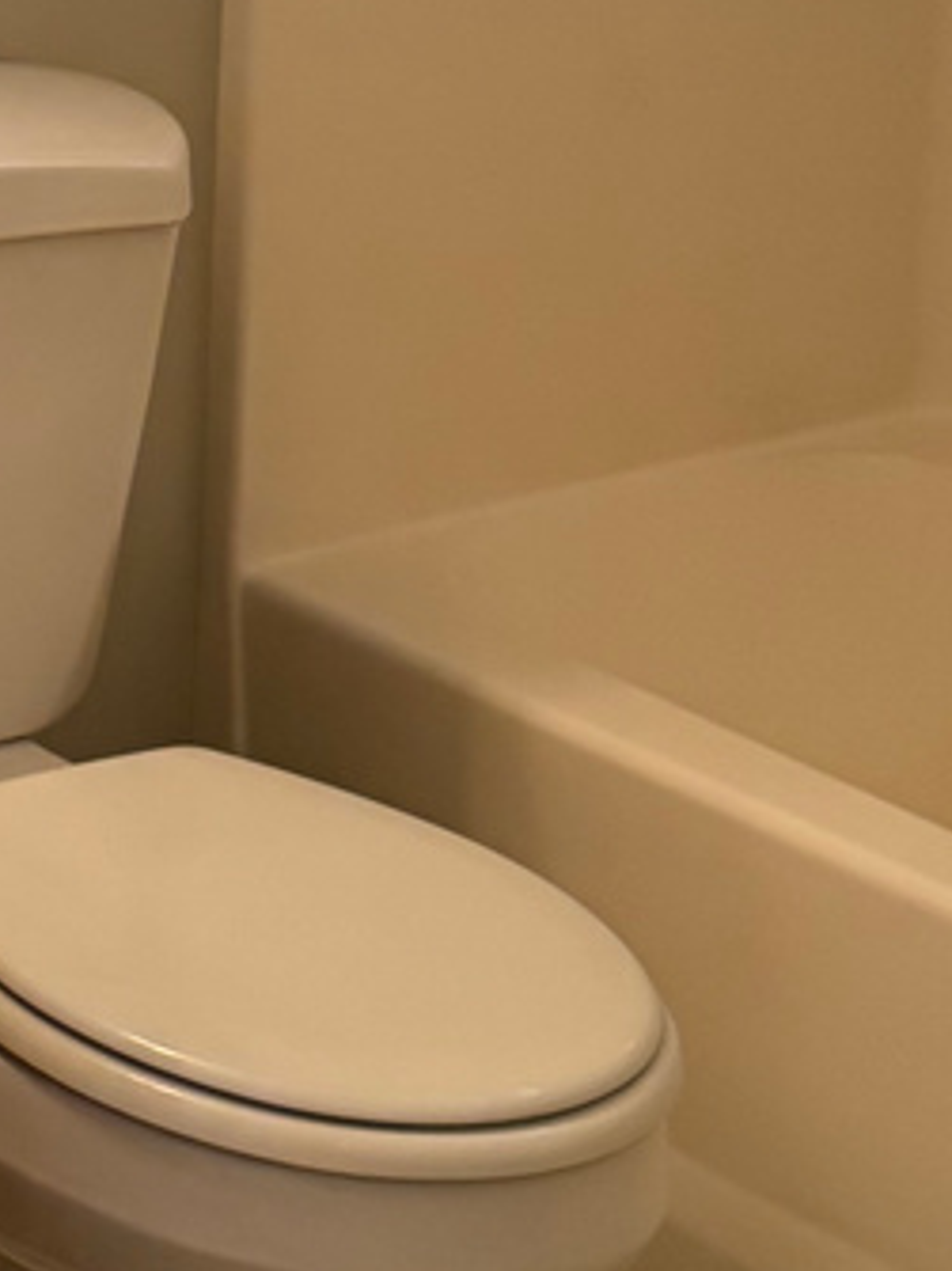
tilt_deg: -8.5
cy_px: -360
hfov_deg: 12.4
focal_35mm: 110
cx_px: -717
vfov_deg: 16.9
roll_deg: -0.6
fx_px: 4036
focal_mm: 6.76
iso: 200
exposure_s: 1/120
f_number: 1.78
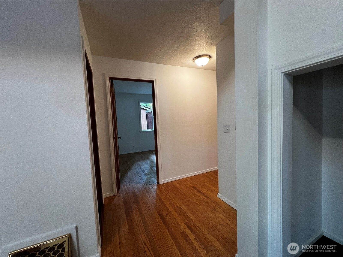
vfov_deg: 89.9
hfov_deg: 106.2
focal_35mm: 13
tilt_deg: -4.0
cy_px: 128
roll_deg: +3.0
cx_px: 172
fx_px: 129
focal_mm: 1.57
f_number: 1.8
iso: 160
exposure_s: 1/60
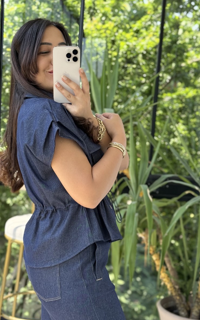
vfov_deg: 35.7
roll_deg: -4.9
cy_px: 173
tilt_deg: -18.0
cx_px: 79
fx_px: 497
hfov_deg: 22.7
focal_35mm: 57
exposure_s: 1/302
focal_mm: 6.76
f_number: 1.78
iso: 80
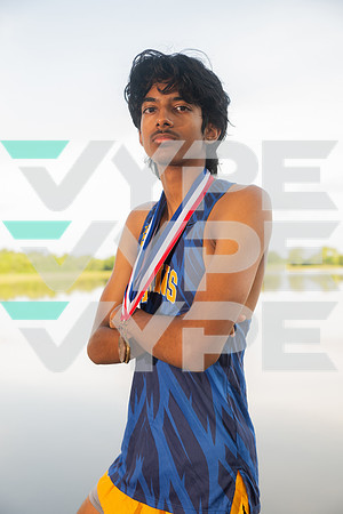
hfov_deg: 28.1
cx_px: 172
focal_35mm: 48
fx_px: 686
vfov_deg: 41.1
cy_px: 257
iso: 250
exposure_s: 1/400
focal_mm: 48
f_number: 4.5
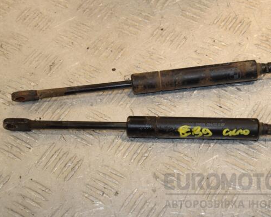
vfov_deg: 15.5
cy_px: 108
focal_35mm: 99
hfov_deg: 19.4
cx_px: 154
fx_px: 794
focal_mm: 58
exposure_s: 1/200
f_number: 10
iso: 800
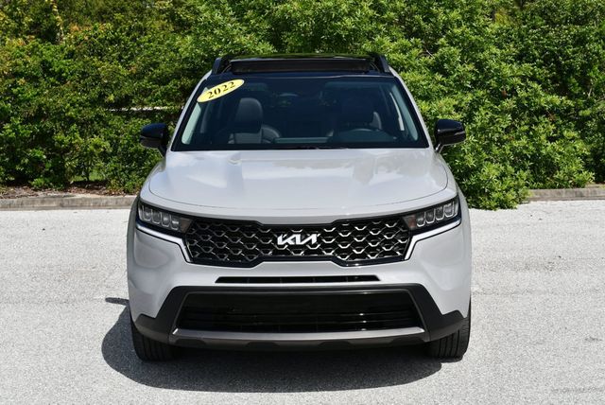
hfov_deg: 33.4
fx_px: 1009
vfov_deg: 22.7
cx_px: 302
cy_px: 202
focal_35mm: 60
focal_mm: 30
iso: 100
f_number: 8
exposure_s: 1/250
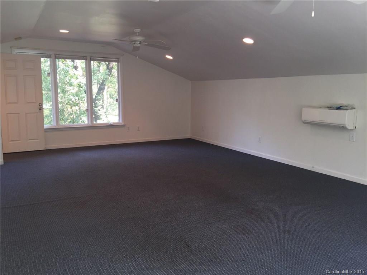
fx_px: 307
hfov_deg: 61.7
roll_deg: -1.1
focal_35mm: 29
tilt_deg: -8.5
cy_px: 138
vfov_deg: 48.2
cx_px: 184
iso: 40
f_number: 2.2
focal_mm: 4.15
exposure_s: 1/30
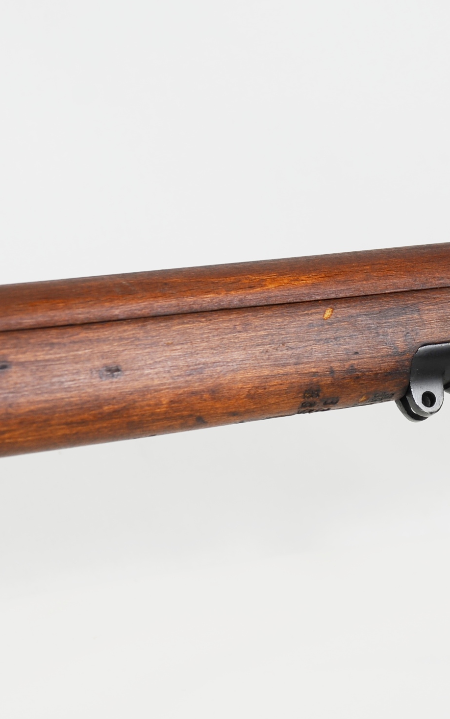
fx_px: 3315
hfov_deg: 7.8
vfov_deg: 12.4
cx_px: 351
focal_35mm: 169
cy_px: 395
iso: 100
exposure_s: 1/40
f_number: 5.3
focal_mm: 66
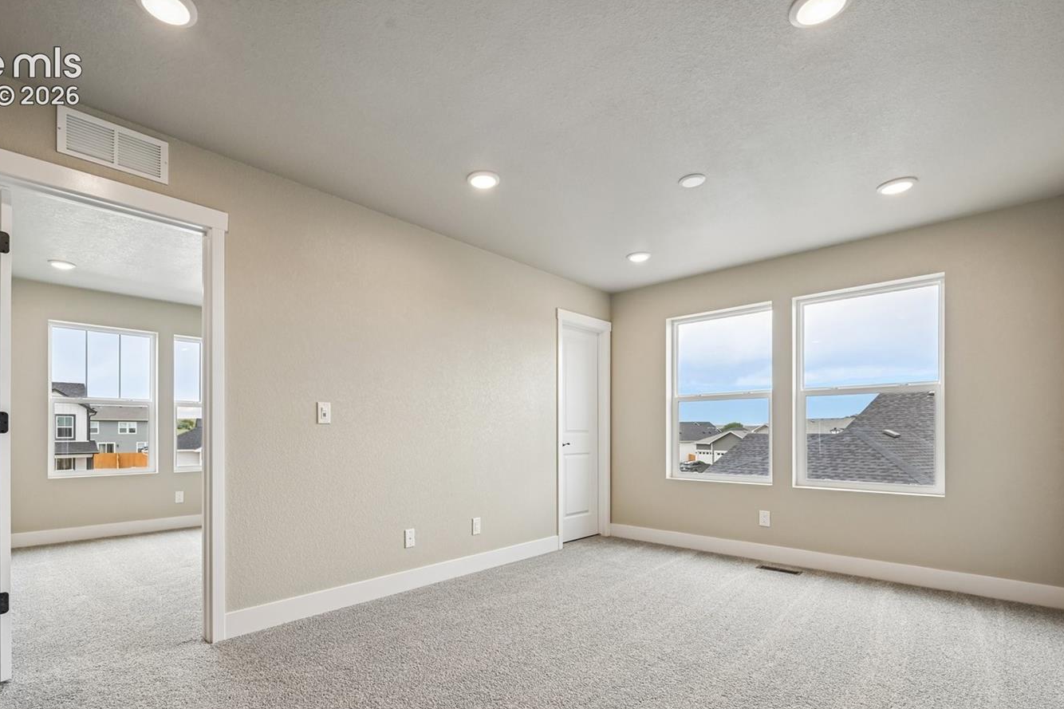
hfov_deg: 93.0
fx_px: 502
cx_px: 482
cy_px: 424
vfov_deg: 69.7
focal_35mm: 17
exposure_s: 1/15
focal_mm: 14
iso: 64
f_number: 9
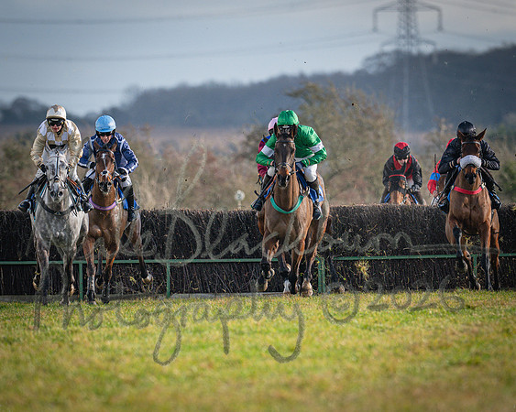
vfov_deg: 2.0
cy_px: 206
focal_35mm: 766
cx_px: 253
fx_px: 11690
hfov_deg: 2.5
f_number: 5
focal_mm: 400
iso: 400
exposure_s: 1/1600
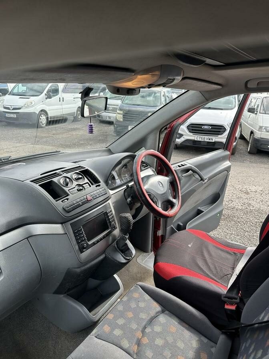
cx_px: 134
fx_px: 249
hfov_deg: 56.8
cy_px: 180
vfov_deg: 71.6
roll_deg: -2.4
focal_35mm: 24
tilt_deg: -19.2
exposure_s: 1/642
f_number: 1.78
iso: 80
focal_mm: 6.86
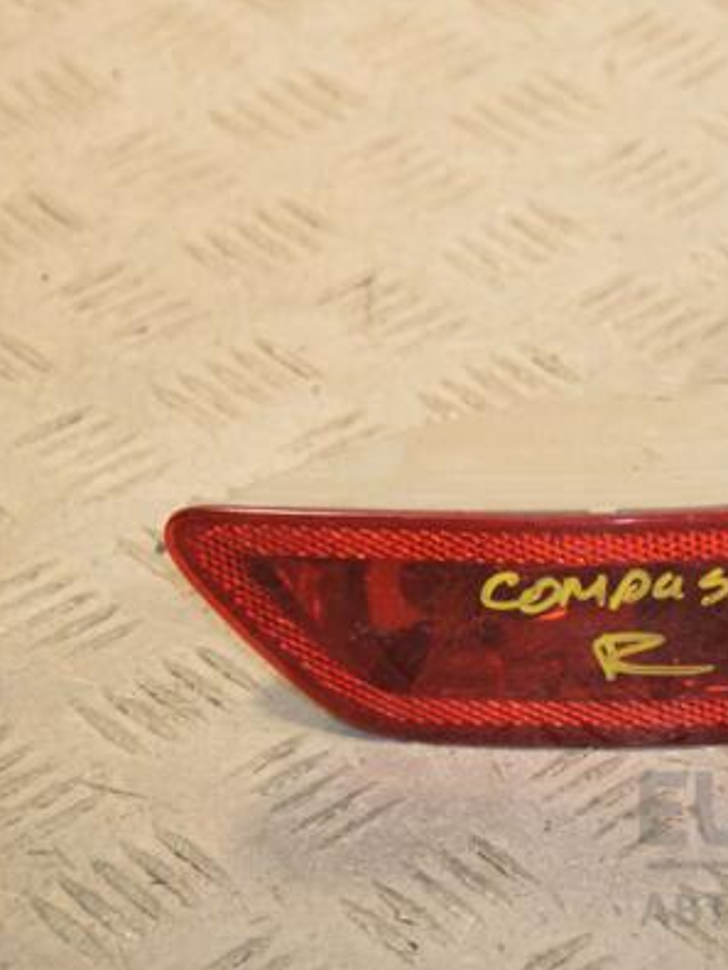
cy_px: 483
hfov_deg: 9.0
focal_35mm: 164
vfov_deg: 12.1
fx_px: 4591
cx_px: 593
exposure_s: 1/200
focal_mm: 75
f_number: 7.1
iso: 800
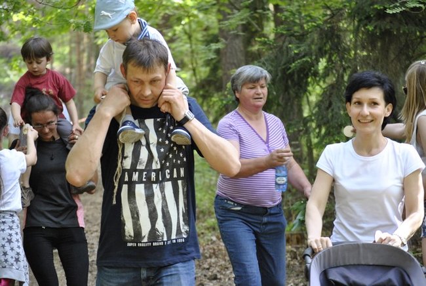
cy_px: 143
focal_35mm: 135
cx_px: 213
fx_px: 1600
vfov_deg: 10.2
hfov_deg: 15.2
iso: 800
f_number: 4.5
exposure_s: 1/125
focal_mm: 90
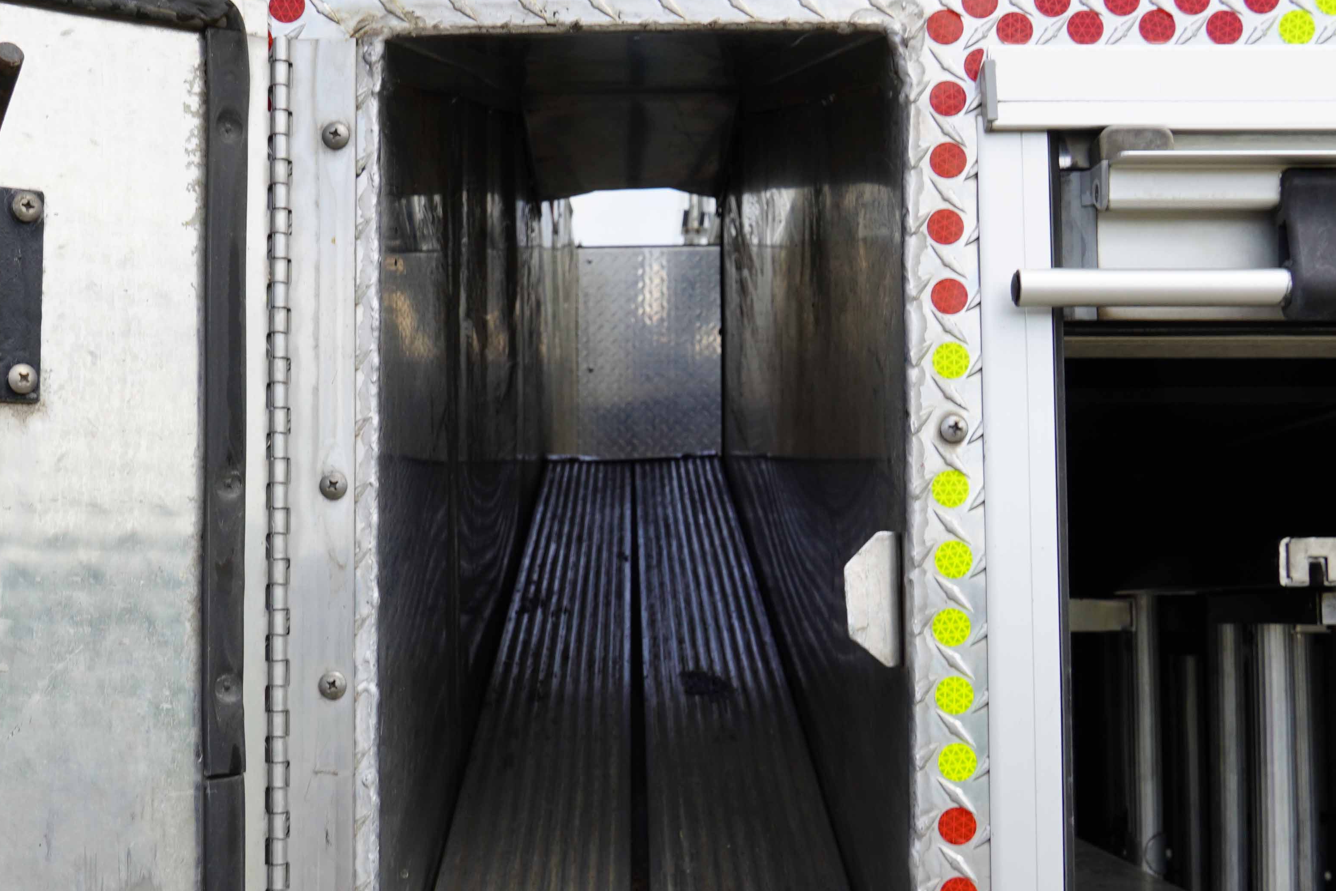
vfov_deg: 26.0
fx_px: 1930
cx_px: 574
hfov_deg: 38.1
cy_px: 501
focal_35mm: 52
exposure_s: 1/125
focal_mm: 18
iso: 100
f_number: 8
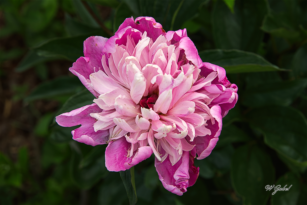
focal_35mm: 85
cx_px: 154
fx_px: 724
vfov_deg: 16.1
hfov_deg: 23.9
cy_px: 102
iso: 250
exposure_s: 1/30
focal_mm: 85
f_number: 10
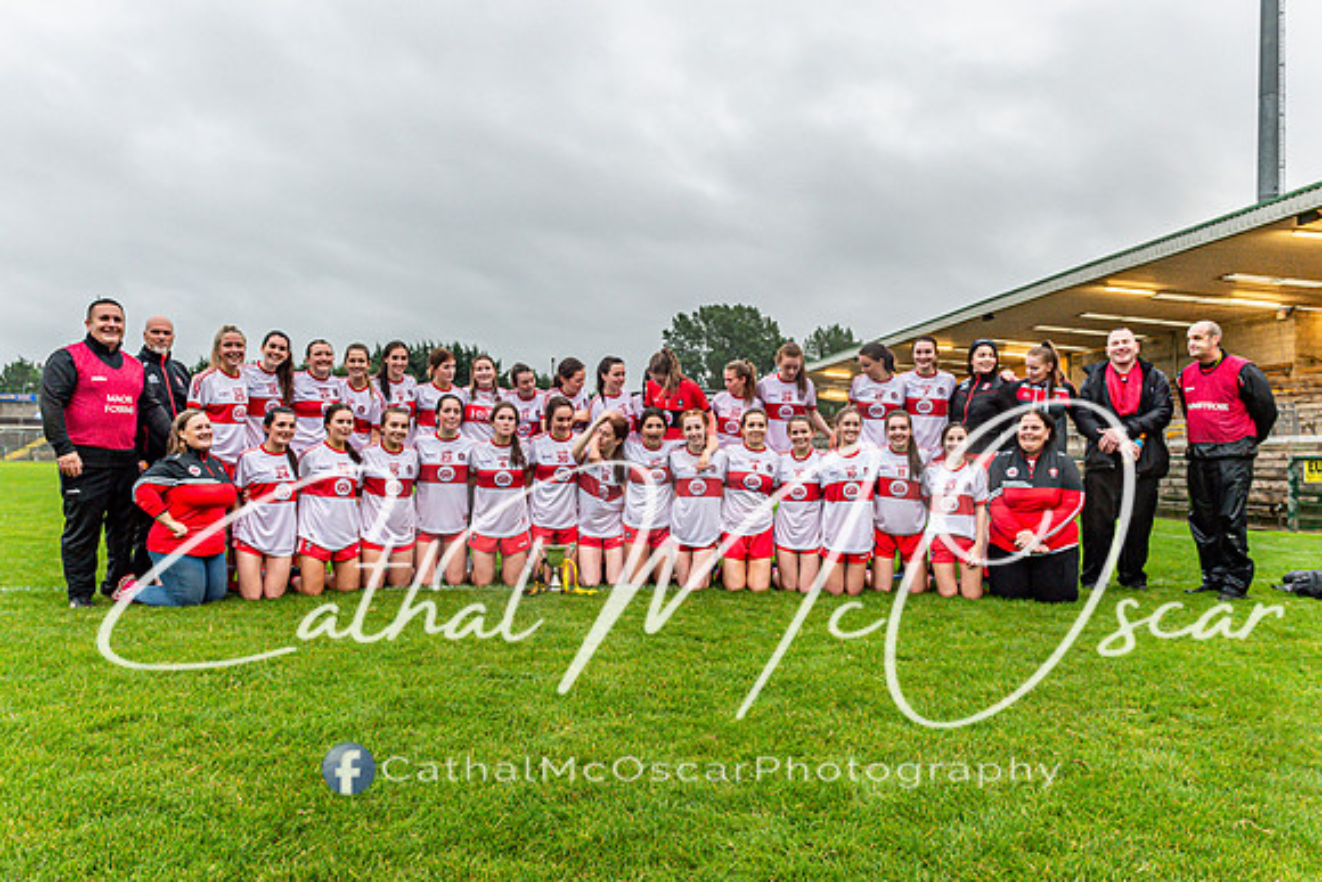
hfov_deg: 69.1
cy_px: 453
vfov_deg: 49.3
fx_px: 960
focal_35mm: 26
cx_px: 647
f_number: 3.5
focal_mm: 24
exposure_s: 1/100
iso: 1000
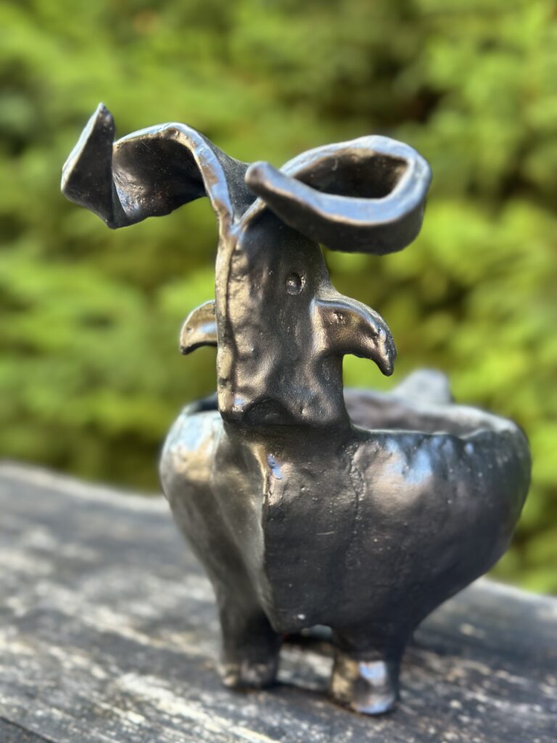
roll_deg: -1.2
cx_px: 278
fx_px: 1030
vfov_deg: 39.7
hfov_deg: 30.3
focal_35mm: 48
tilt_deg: -7.3
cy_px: 372
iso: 125
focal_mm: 6.86
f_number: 1.78
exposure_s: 1/112
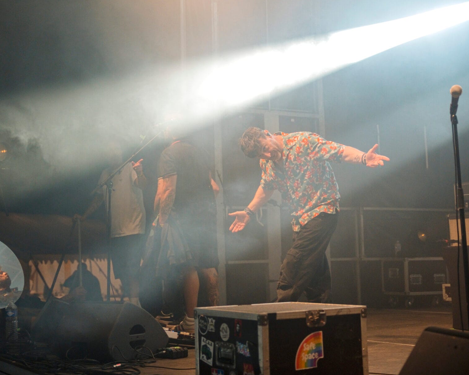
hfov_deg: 32.7
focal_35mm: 57
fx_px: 798
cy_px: 179
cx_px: 208
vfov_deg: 26.5
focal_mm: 48.4
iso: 3200
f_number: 2.8
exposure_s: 1/800
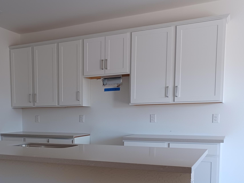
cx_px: 59
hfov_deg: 41.6
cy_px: 145
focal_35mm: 44
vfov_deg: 32.0
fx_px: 310
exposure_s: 1/60
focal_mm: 4.6
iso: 250
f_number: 1.8
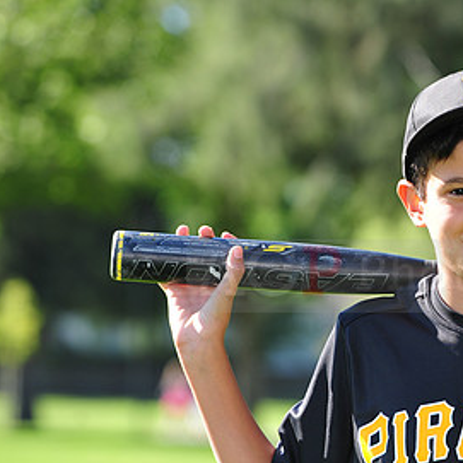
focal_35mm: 245
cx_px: 473
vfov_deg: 7.1
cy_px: 261
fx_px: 3707
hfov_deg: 7.1
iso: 200
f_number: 5
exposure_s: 1/400
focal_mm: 135
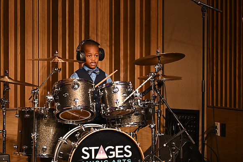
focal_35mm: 200
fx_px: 1350
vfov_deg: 6.9
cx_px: 122
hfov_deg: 10.3
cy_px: 81
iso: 4000
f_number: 2.8
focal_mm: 200
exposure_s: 1/400
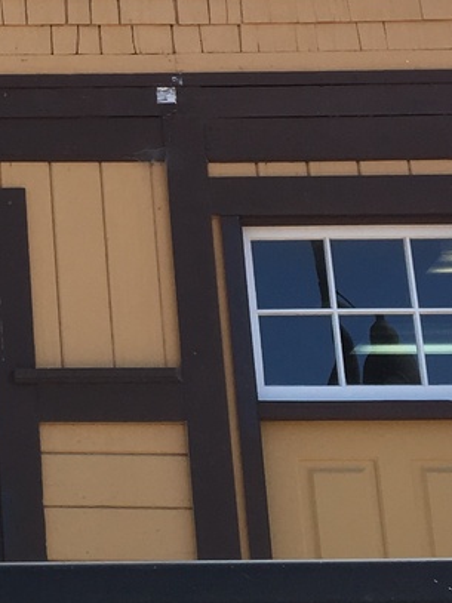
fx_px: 1986
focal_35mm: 114
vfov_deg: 17.2
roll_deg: +0.7
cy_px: 178
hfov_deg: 12.4
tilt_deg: +19.4
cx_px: -213
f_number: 2.2
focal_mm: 4.15
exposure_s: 1/635
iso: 25
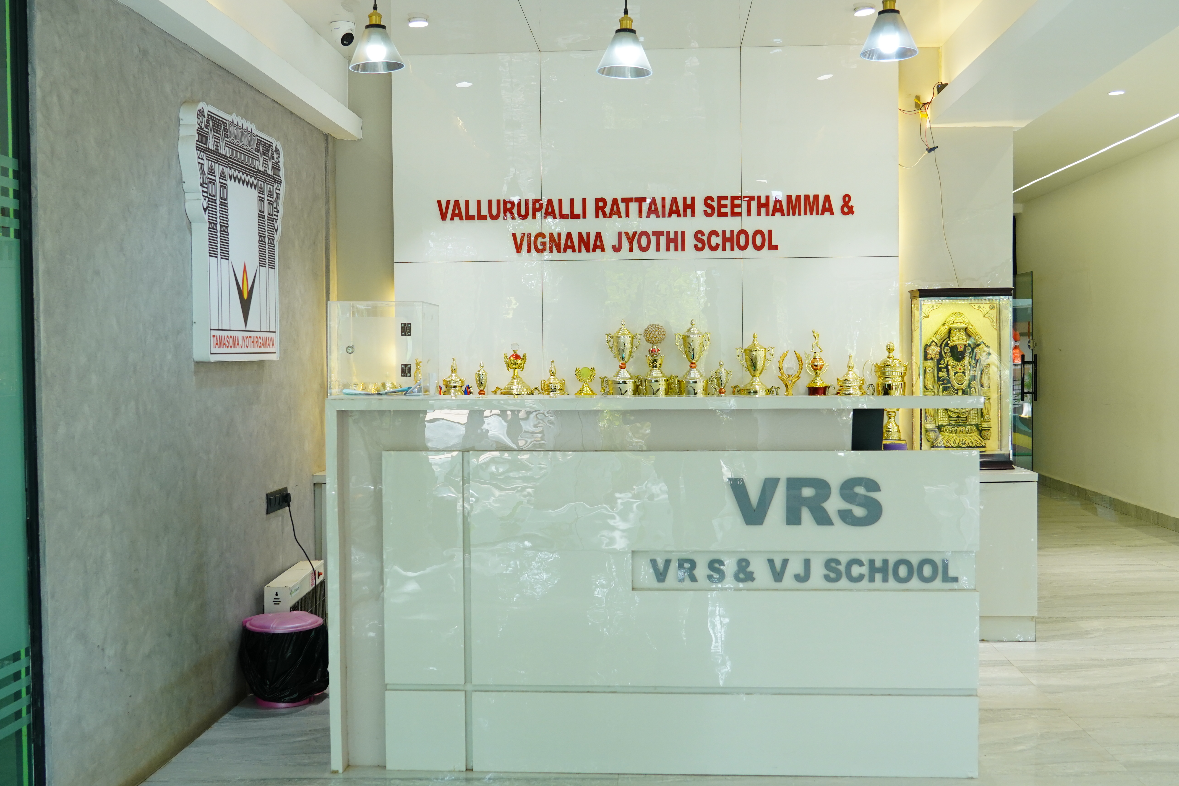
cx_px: 590
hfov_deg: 53.1
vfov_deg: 36.9
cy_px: 393
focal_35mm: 36
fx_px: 1179
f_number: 4
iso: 800
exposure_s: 1/100
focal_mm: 24
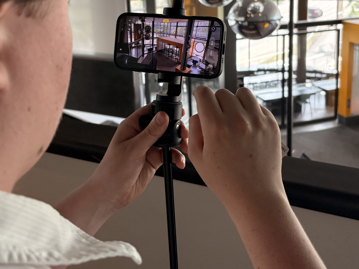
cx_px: 197
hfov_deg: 42.0
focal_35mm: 45
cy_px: 58
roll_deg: +1.2
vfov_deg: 31.4
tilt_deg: -13.2
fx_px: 467
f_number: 1.6
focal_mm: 5.96
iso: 125
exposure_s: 1/193
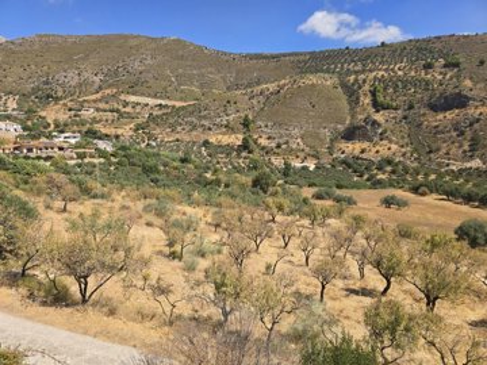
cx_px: 244
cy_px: 182
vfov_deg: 58.9
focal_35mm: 23
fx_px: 324
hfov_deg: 73.9
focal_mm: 6.3
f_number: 1.7
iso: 12
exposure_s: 1/781
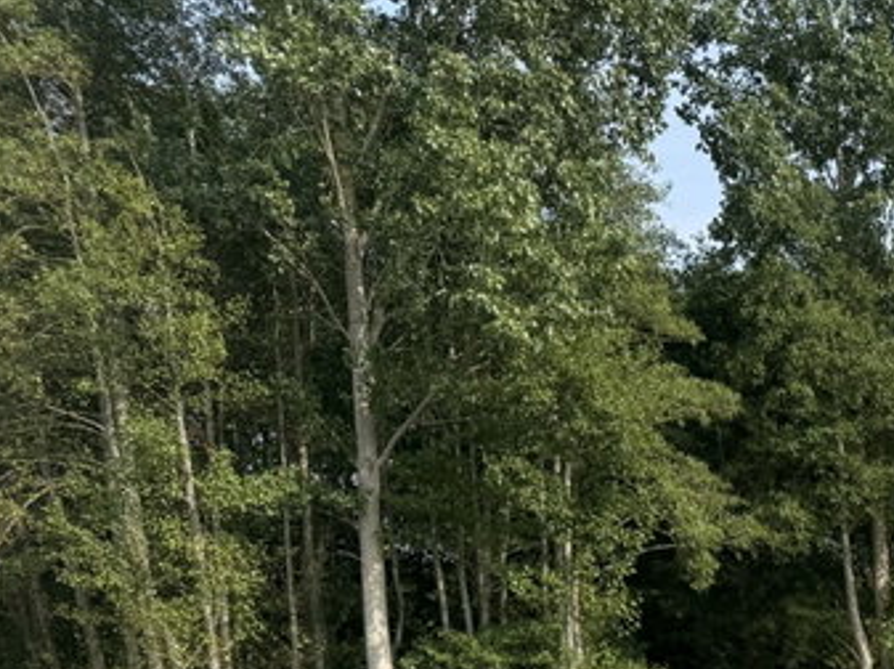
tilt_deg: -7.4
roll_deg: -0.4
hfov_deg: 22.2
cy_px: 1014
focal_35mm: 73
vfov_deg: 17.9
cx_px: 1326
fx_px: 1883
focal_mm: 6.76
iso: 80
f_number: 1.78
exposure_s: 1/2525
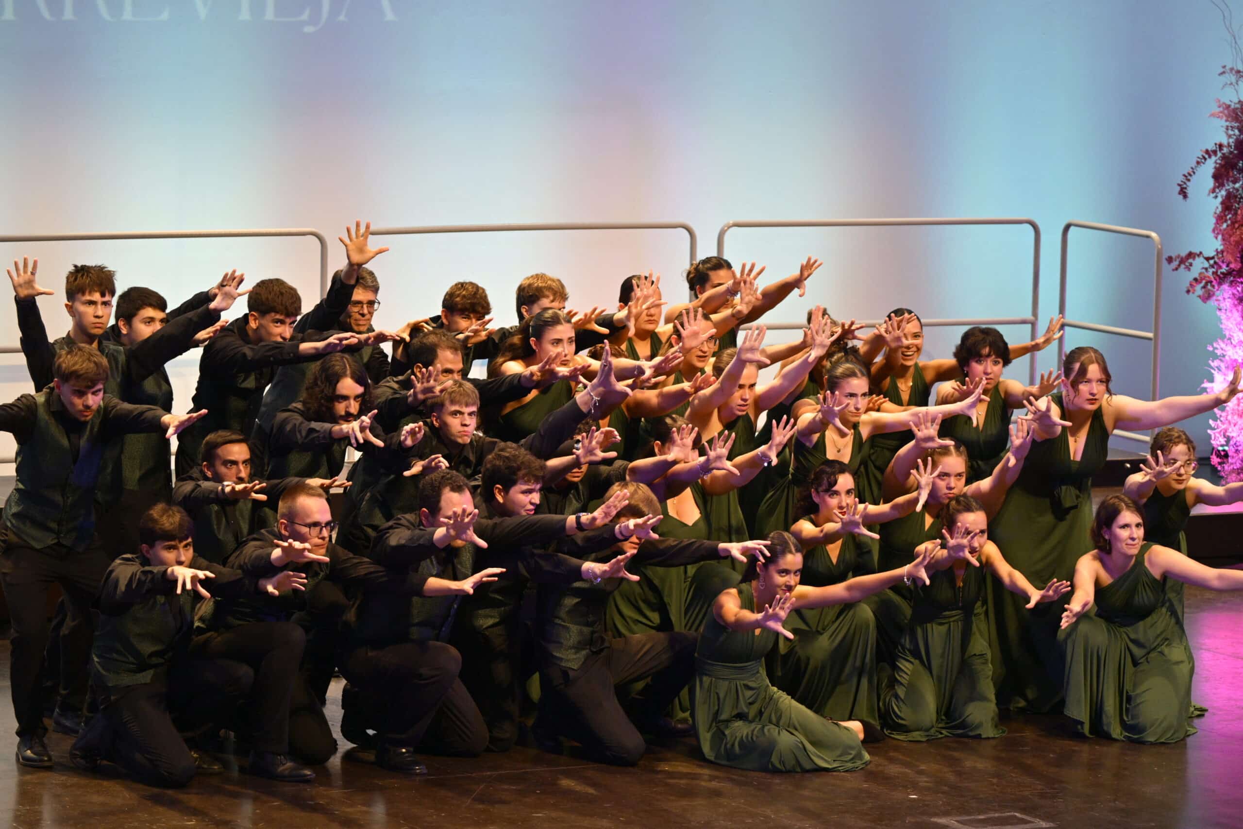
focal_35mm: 150
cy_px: 414
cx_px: 622
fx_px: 5179
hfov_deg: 13.7
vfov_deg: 9.1
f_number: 5
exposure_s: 1/200
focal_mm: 150
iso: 2500
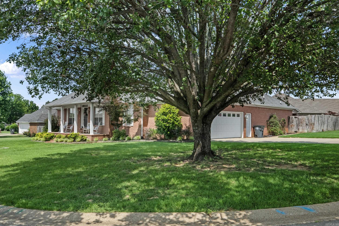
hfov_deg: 60.3
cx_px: 170
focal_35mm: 31
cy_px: 113
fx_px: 292
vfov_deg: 42.3
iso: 400
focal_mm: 20.9
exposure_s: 1/250
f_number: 8
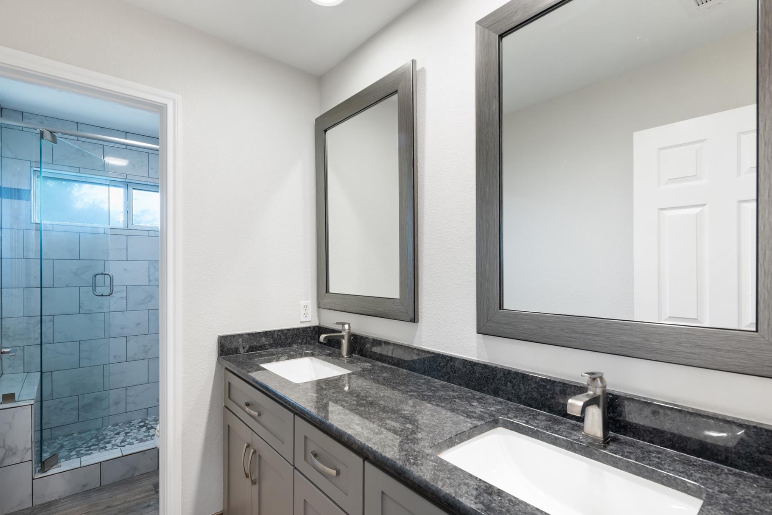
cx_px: 365
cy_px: 273
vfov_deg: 67.3
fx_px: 386
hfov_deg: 89.9
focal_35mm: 18
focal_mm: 16
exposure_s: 1
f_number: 8
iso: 400
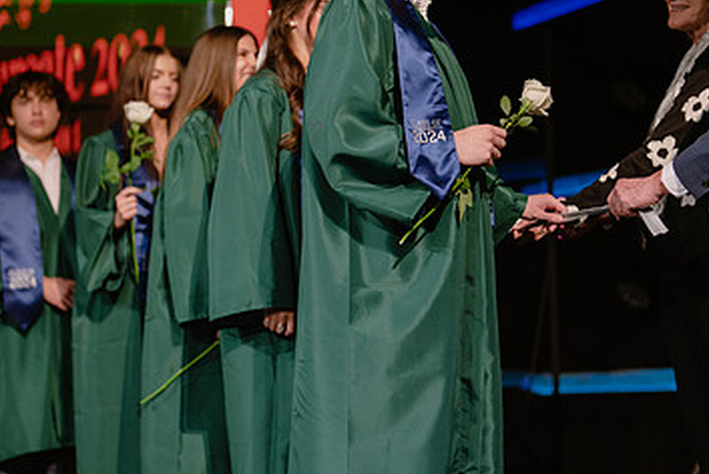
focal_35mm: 96
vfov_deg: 14.3
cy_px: 165
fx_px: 1892
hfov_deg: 21.2
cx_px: 414
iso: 640
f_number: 1.2
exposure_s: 1/320
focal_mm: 50
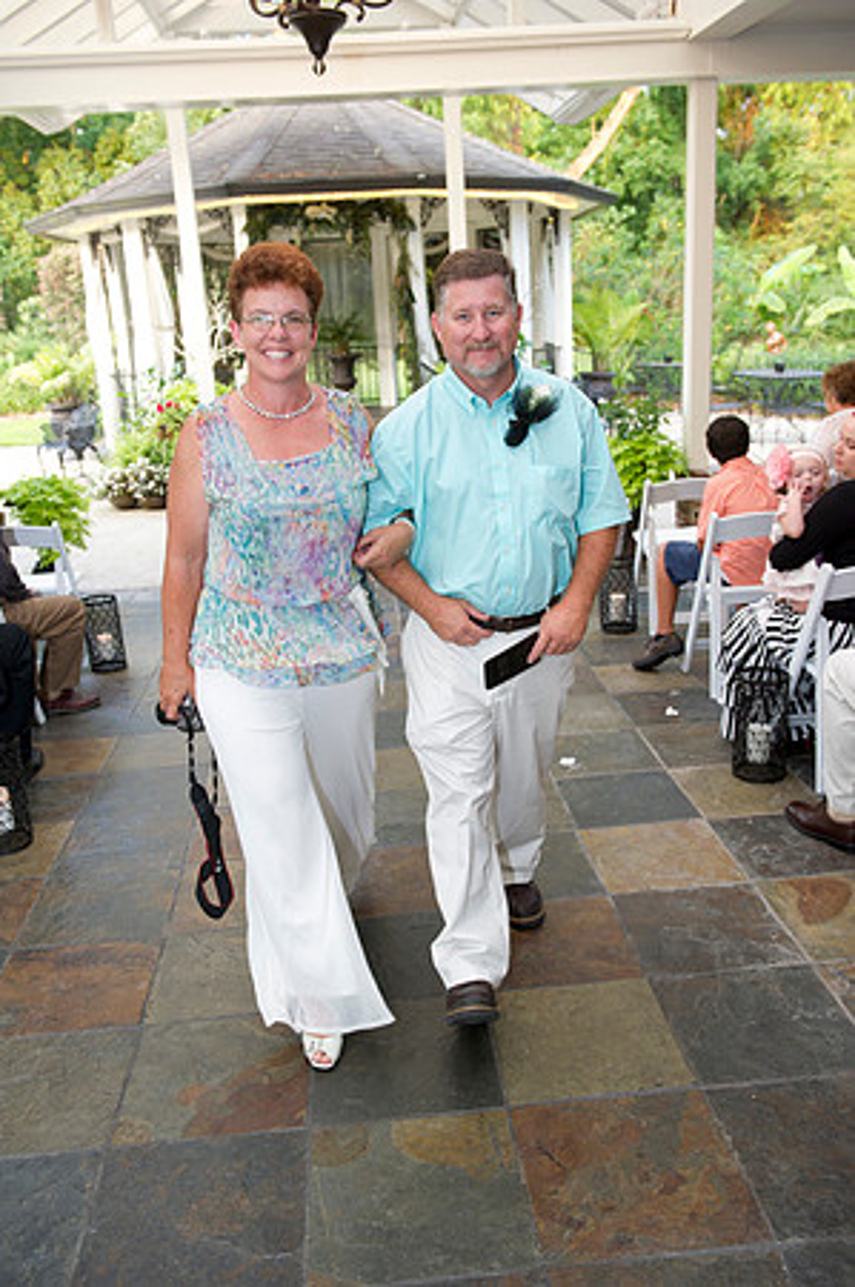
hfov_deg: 41.0
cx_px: 428
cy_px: 644
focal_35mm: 32
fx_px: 1143
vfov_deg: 58.8
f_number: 4
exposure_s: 1/125
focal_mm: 32
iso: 800
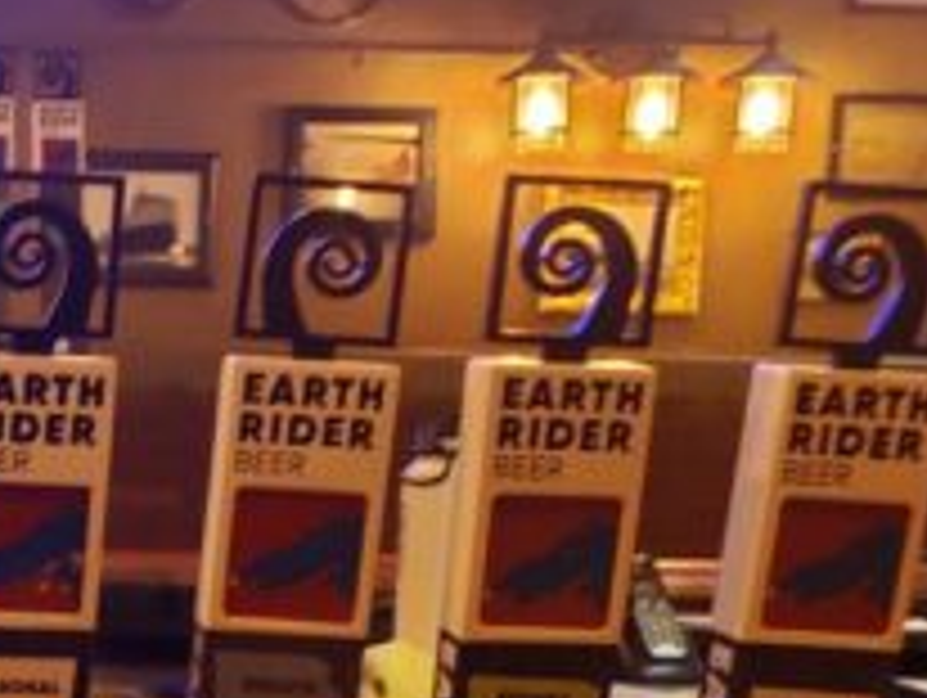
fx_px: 1689
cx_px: -94
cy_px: 601
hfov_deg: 28.0
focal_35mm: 63
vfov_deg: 22.9
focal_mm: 4.3
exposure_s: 1/10
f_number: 1.5
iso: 320
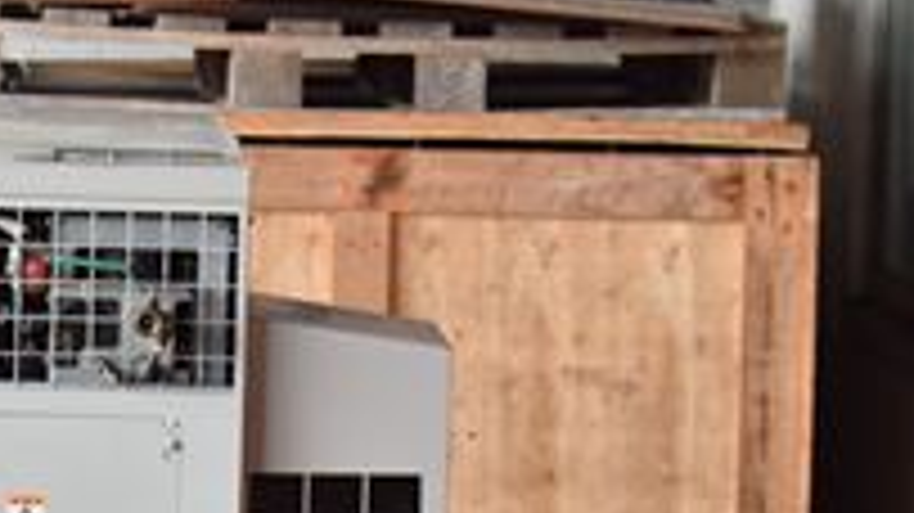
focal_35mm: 213
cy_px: 711
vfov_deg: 5.6
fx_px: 5167
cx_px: 167
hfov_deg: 10.1
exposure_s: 1/200
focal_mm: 55
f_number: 6.3
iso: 1250
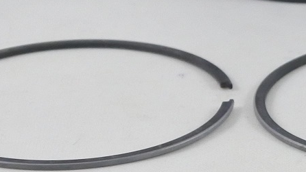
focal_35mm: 260
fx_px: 2110
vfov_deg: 4.6
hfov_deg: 8.1
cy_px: -102
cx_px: 437
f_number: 4.8
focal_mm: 20.6
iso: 450
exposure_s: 1/125
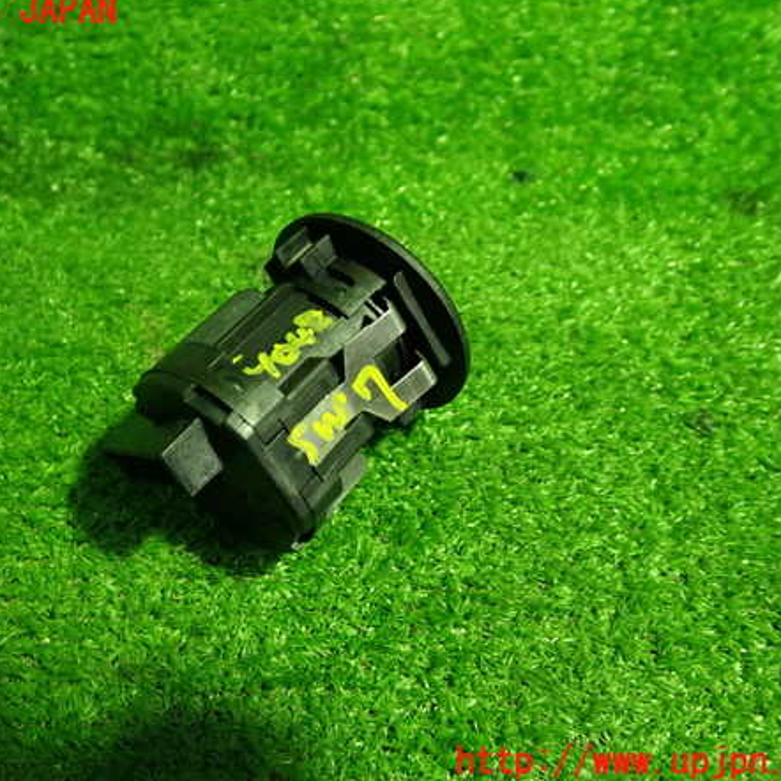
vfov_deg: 46.0
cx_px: 325
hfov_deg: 45.9
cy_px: 387
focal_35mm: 36
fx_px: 919
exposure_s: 1/30
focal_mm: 5.4
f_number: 2.3
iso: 320
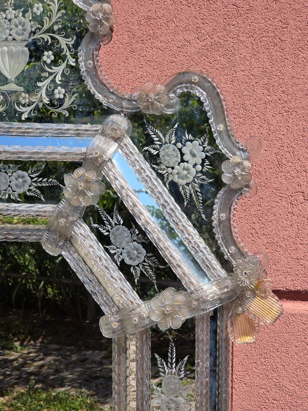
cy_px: 206
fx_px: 819
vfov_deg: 28.2
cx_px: 154
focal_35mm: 69
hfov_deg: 21.3
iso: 50
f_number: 2.4
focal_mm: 7.9
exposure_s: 1/2283
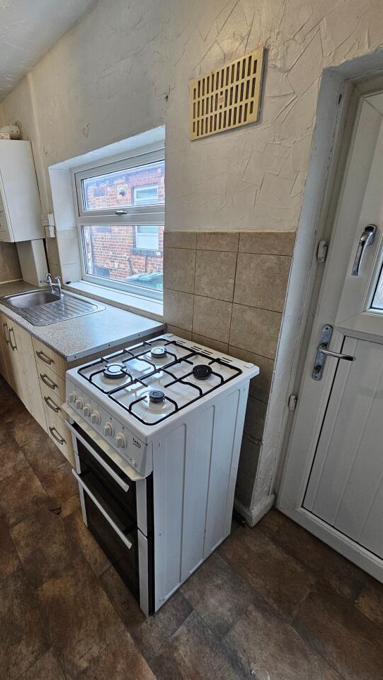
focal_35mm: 15
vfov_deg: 103.0
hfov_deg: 67.6
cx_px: 114
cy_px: 333
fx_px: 271
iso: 64
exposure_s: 1/50
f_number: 2.2
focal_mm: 2.2
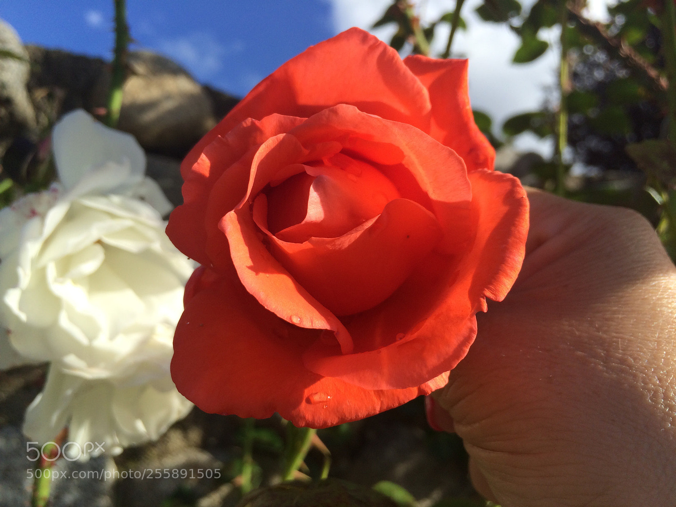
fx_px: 566
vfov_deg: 48.2
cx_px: 338
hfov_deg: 61.7
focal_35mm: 29
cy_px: 254
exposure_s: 1/1208
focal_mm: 4.15
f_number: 2.2
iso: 32
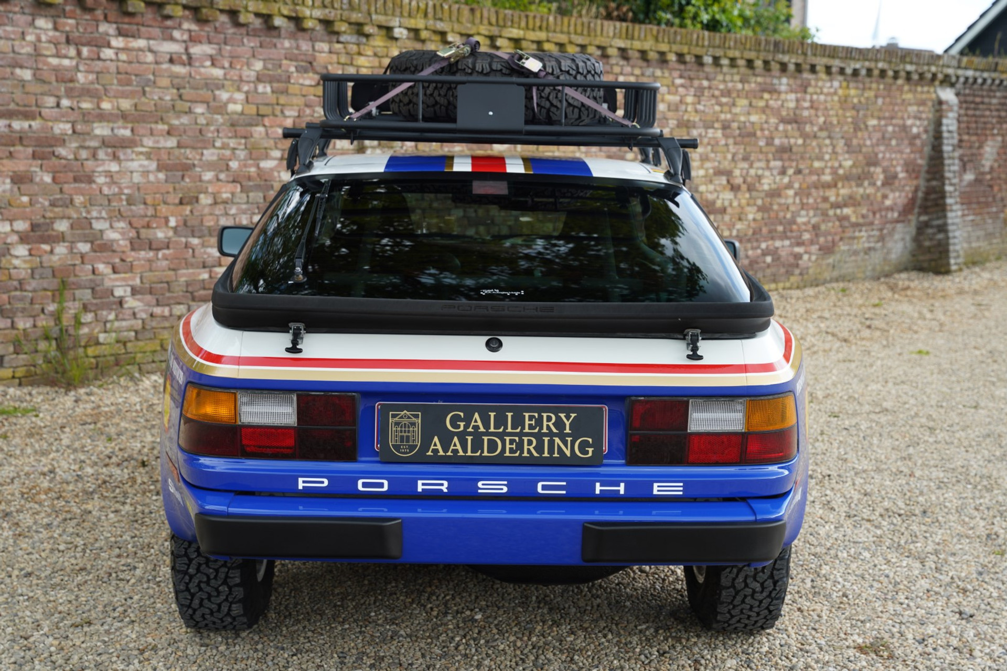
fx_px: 1407
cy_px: 336
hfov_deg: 39.4
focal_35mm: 50
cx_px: 504
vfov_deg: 26.8
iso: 160
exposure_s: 1/50
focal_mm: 50.3
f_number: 5.6
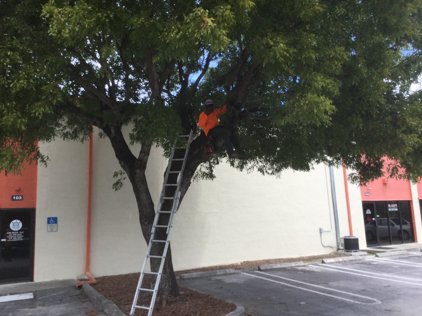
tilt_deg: +8.3
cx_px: 211
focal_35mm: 31
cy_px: 158
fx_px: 378
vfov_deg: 45.4
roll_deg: +0.2
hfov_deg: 58.4
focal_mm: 3.3
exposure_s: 1/397
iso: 25
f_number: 2.4
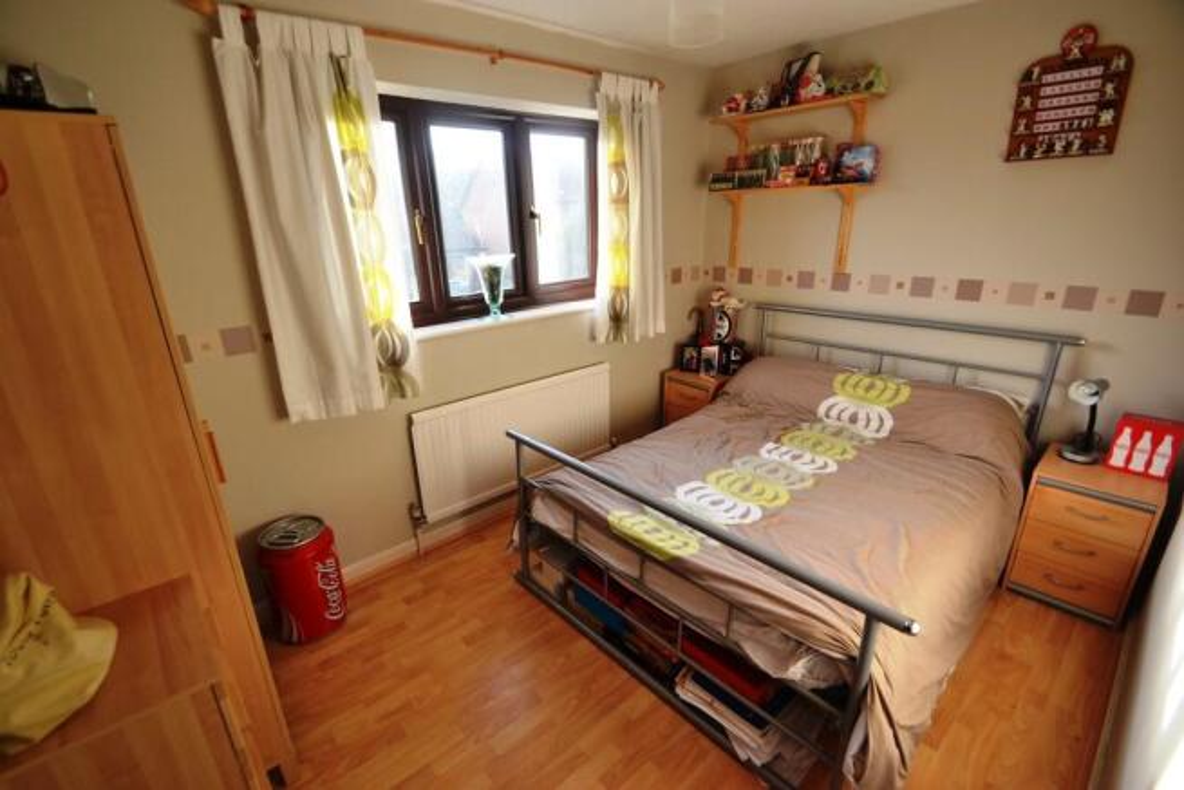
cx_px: 592
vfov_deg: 77.4
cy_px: 395
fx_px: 493
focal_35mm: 15
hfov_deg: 100.4
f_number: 5
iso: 400
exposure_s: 1/100
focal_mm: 10
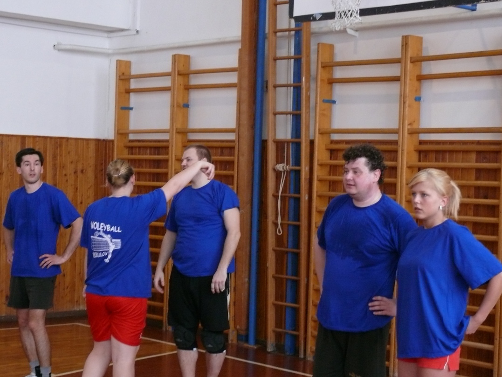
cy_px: 188
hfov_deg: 26.0
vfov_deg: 19.6
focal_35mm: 75
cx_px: 251
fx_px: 1088
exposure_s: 1/250
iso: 320
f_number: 3.2
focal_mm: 14.3
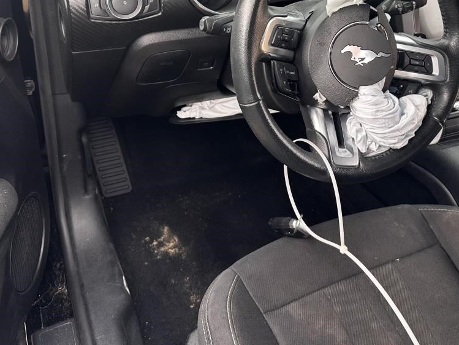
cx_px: 298
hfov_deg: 45.2
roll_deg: -6.0
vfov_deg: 33.9
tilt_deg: -25.5
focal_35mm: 41
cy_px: 60
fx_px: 544
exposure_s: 1/202
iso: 64
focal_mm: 6.86
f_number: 1.78
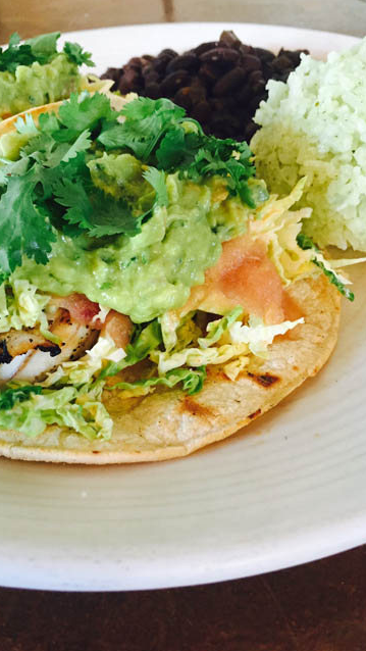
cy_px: 321
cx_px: 136
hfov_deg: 35.4
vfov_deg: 59.5
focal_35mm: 33
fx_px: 569
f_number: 2.2
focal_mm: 4.15
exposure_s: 1/30
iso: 160
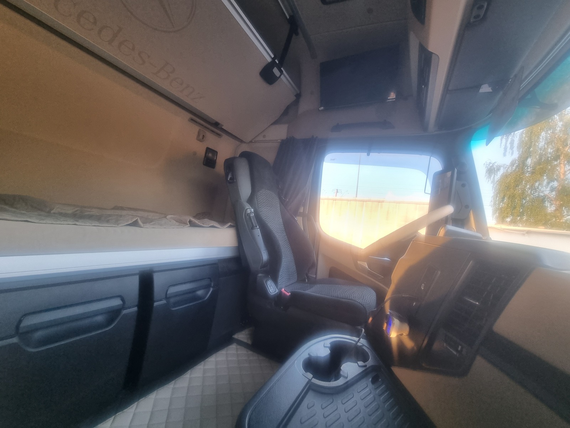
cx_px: 285
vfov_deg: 89.9
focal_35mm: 13
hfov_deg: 106.2
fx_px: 214
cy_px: 214
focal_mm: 2.2
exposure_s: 1/50
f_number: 2.2
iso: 160
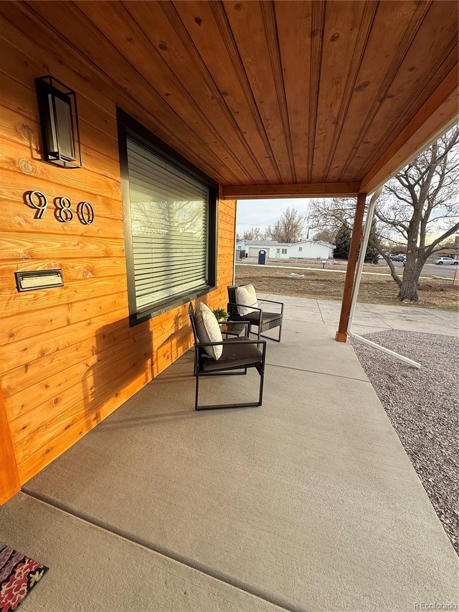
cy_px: 306
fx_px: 248
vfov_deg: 102.1
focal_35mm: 14
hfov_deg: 85.7
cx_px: 230
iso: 64
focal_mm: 2.22
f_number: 2.2
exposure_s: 1/99
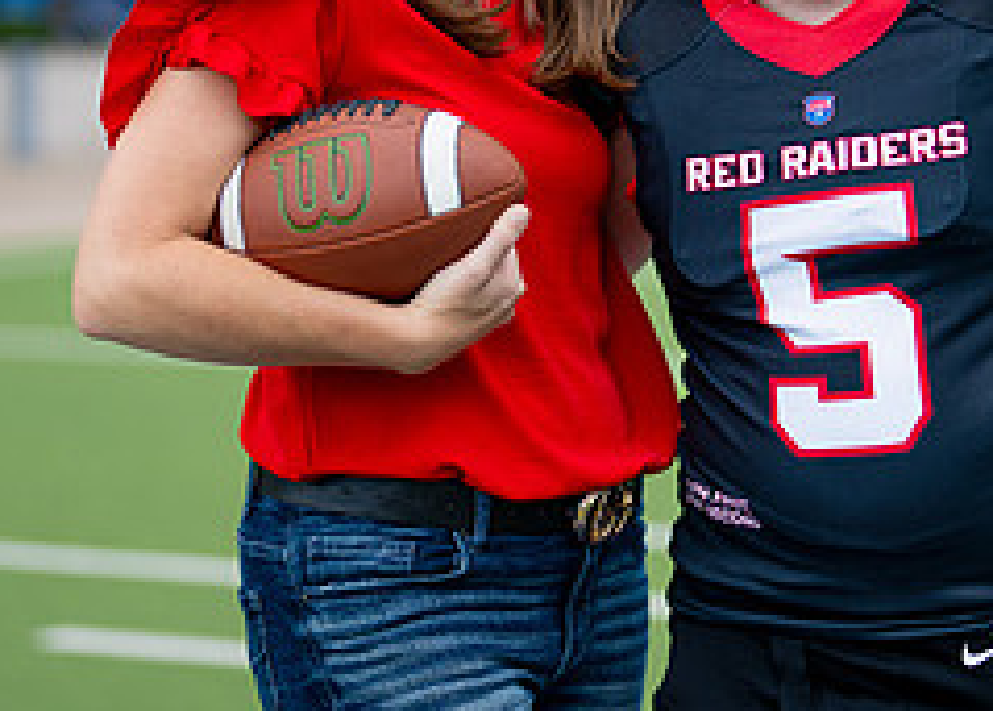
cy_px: 118
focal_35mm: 145
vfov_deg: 9.9
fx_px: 4092
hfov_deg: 13.8
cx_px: 696
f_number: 1.2
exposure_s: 1/1250
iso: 100
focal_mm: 50
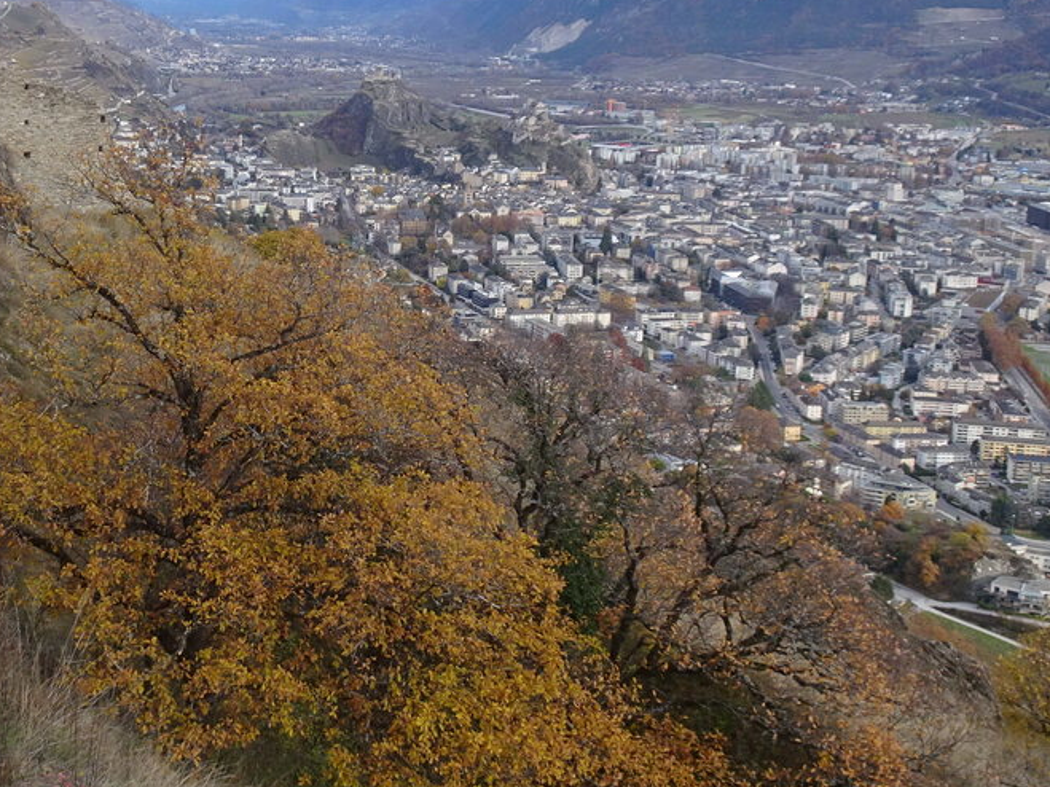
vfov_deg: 28.3
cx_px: 308
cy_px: 239
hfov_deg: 36.9
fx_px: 1547
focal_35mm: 51
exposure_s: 1/250
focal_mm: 4.1
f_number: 3.5
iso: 80
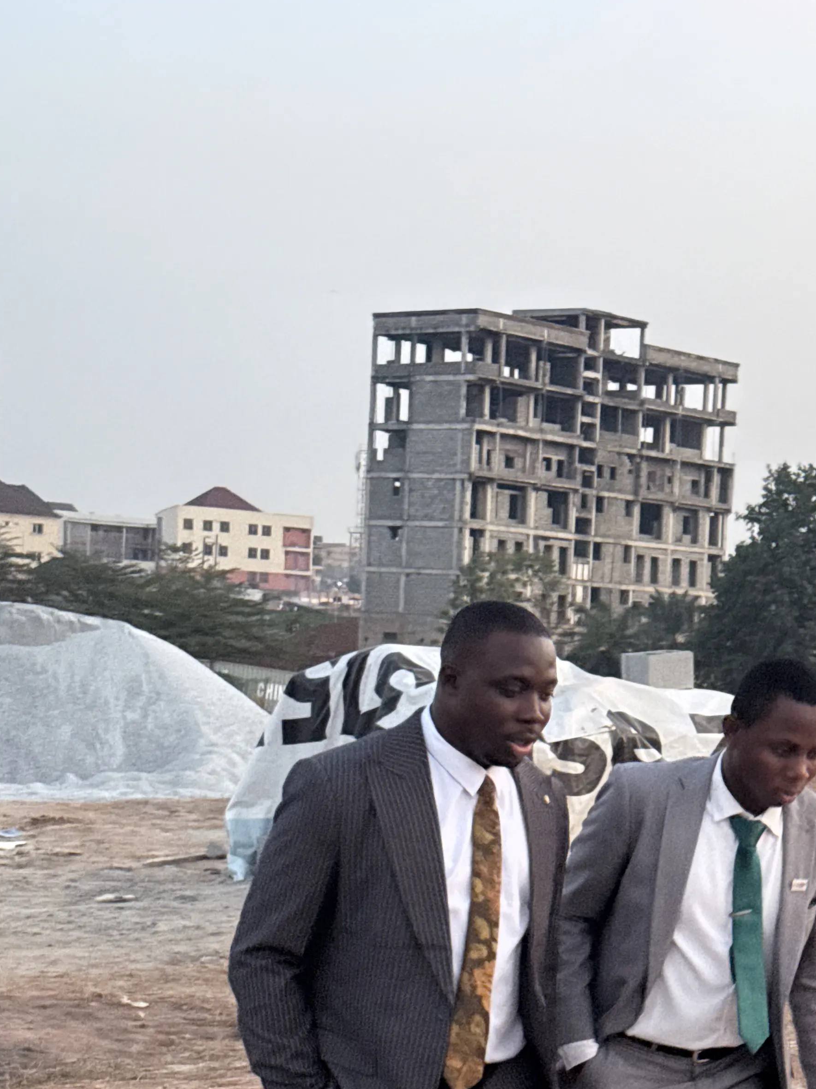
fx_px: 2577
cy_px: 845
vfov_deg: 23.5
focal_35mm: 82
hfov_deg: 17.8
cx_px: 664
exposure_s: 1/60
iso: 250
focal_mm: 6.76
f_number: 1.78
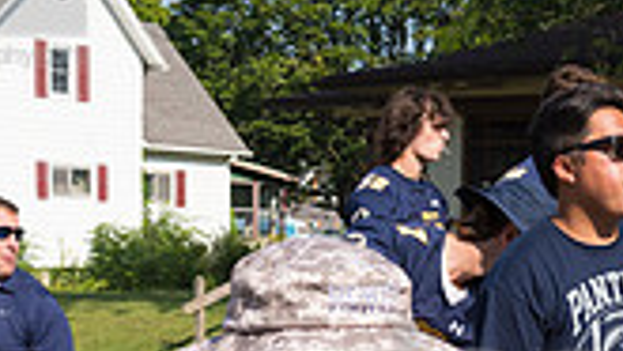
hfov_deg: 20.5
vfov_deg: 11.5
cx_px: 510
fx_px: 1702
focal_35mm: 103
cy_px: 455
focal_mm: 28
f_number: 6.3
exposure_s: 1/800
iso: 320
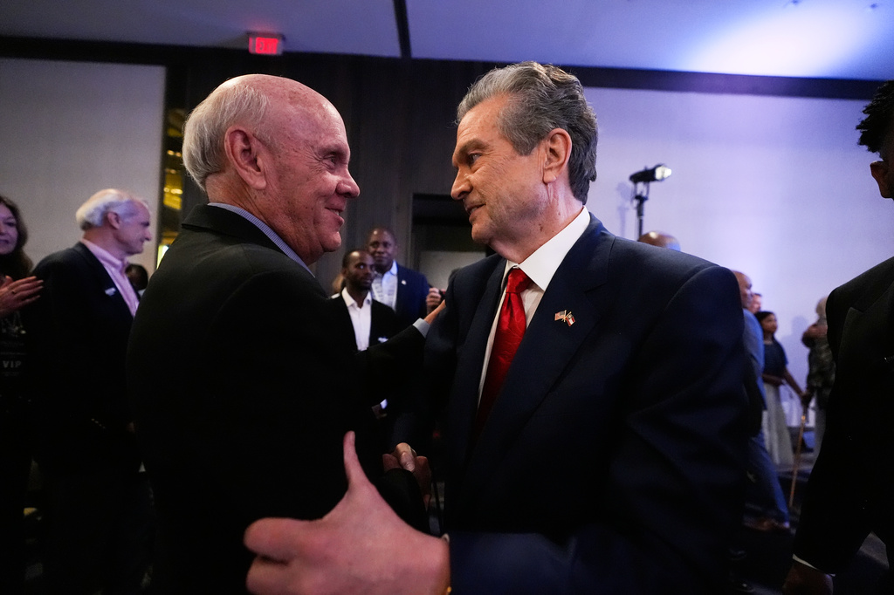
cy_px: 298
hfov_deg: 96.8
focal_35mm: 16
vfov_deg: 73.7
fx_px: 397
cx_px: 447
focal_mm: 16
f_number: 2.8
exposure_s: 1/400
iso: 6400
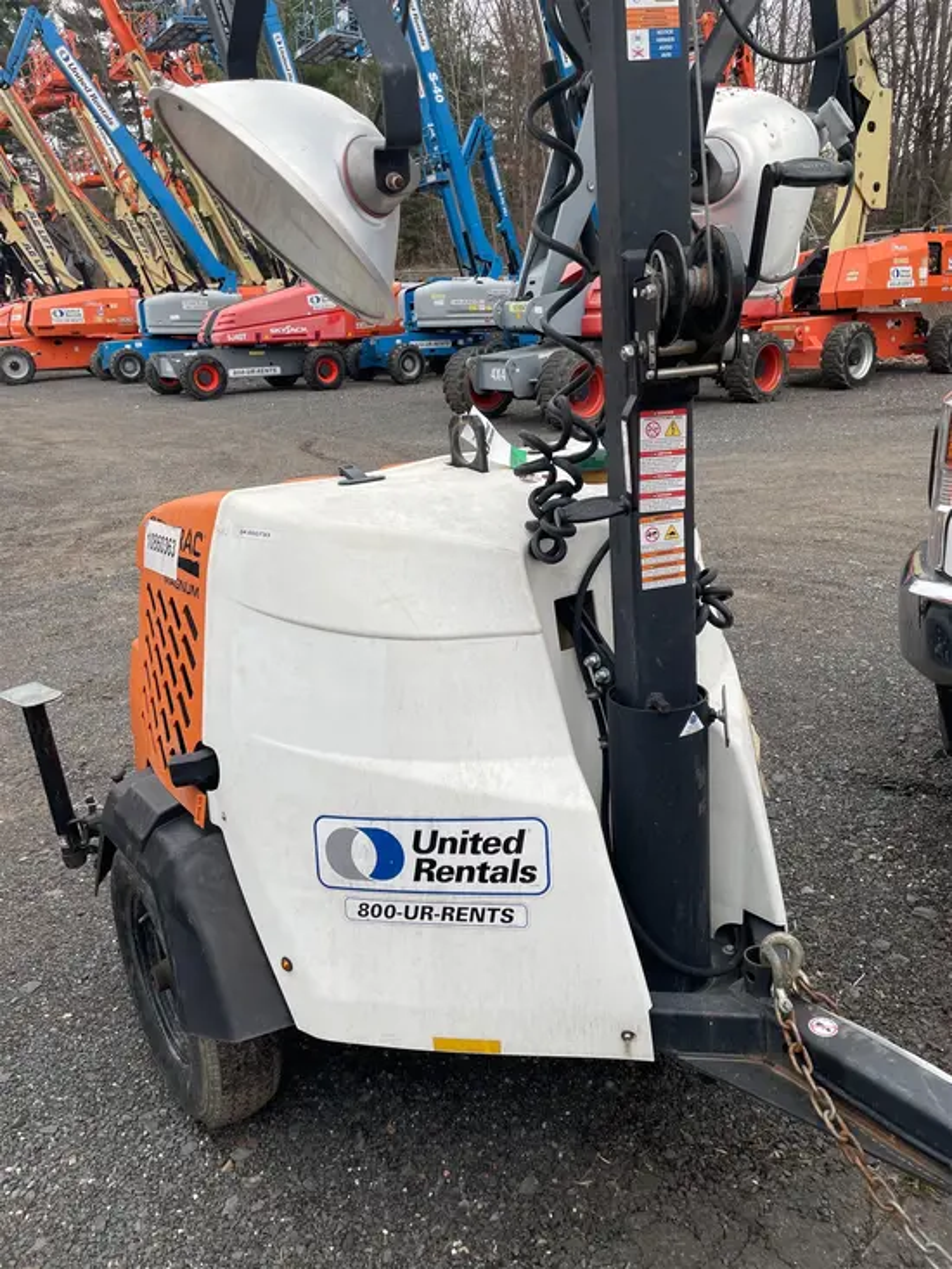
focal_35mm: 26
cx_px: 476
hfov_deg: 53.1
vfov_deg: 67.3
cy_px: 634
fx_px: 953
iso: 32
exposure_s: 1/515
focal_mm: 4.2
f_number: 1.6
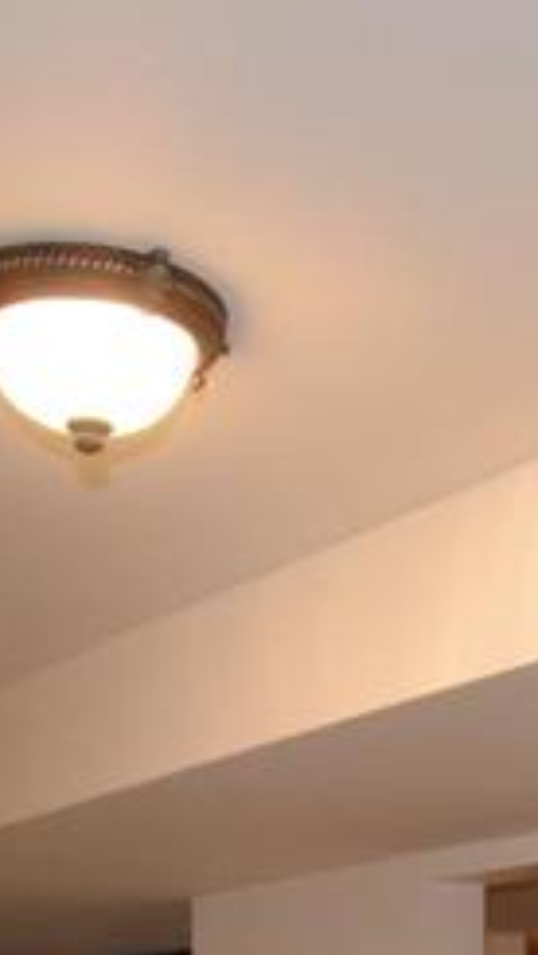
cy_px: 1323
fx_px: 1829
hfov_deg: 16.2
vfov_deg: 24.5
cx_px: 608
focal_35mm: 72
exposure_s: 1/60
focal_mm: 11
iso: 1100
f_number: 4.5
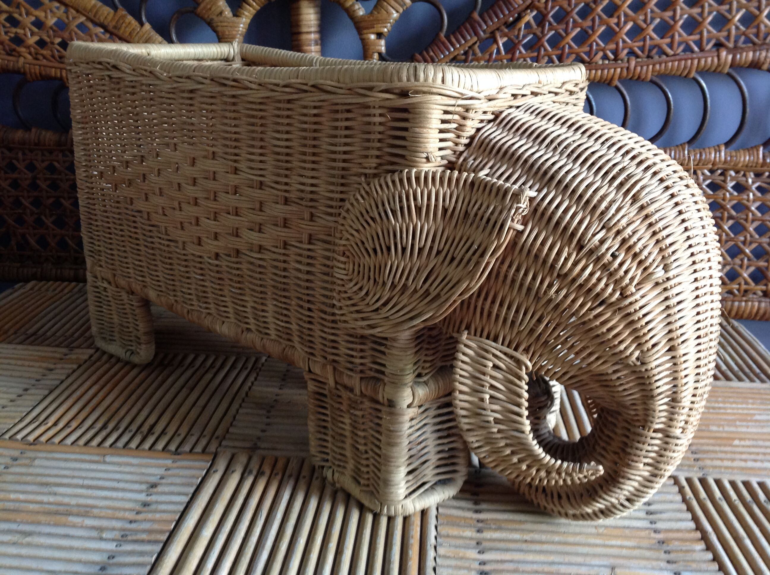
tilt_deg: -18.3
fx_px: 777
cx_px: 385
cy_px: 288
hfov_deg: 52.7
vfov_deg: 40.6
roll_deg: -1.2
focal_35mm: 35
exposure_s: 1/15
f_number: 2.4
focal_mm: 4.28
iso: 160
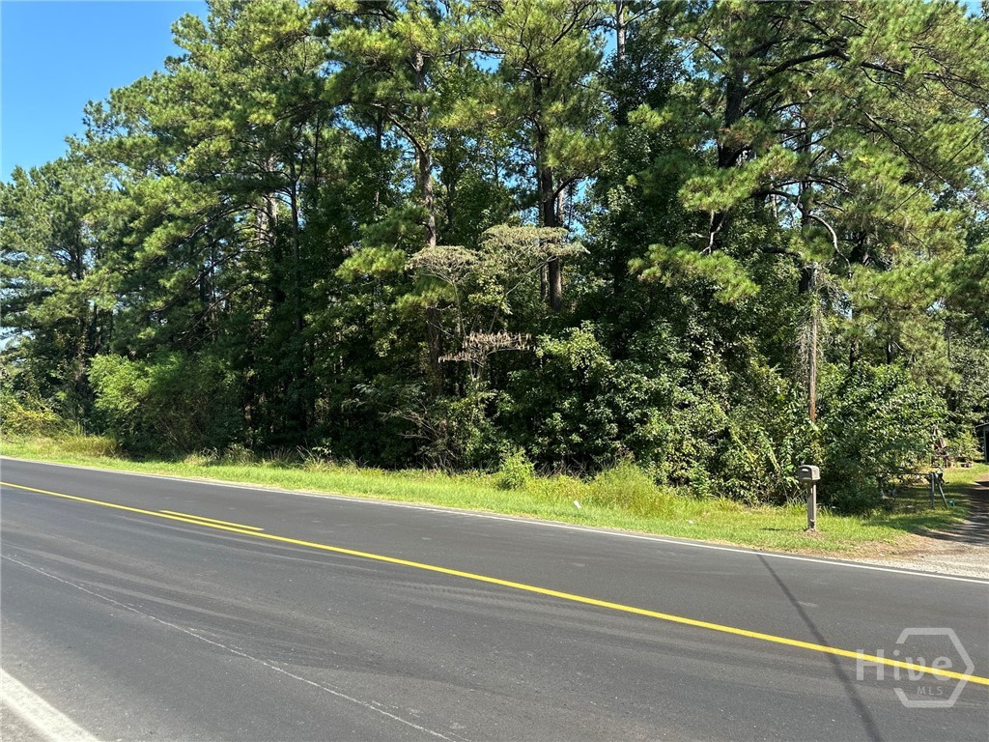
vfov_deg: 56.8
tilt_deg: +4.7
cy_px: 371
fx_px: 686
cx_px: 494
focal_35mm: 24
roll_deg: -2.1
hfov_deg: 71.6
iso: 80
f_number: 1.78
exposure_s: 1/1272
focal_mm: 6.86
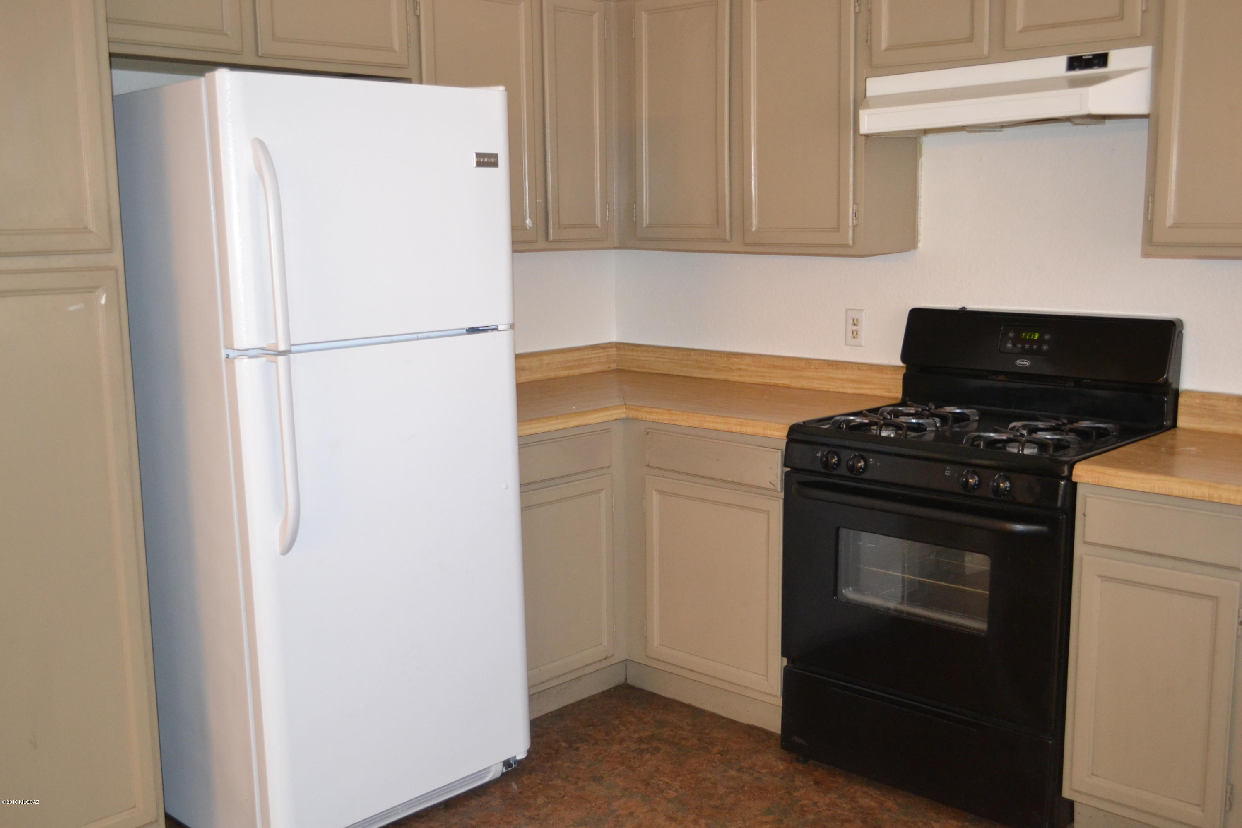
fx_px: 1242
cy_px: 414
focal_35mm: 36
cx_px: 621
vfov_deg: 36.9
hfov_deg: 53.1
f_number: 4
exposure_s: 1/60
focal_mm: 24
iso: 1400
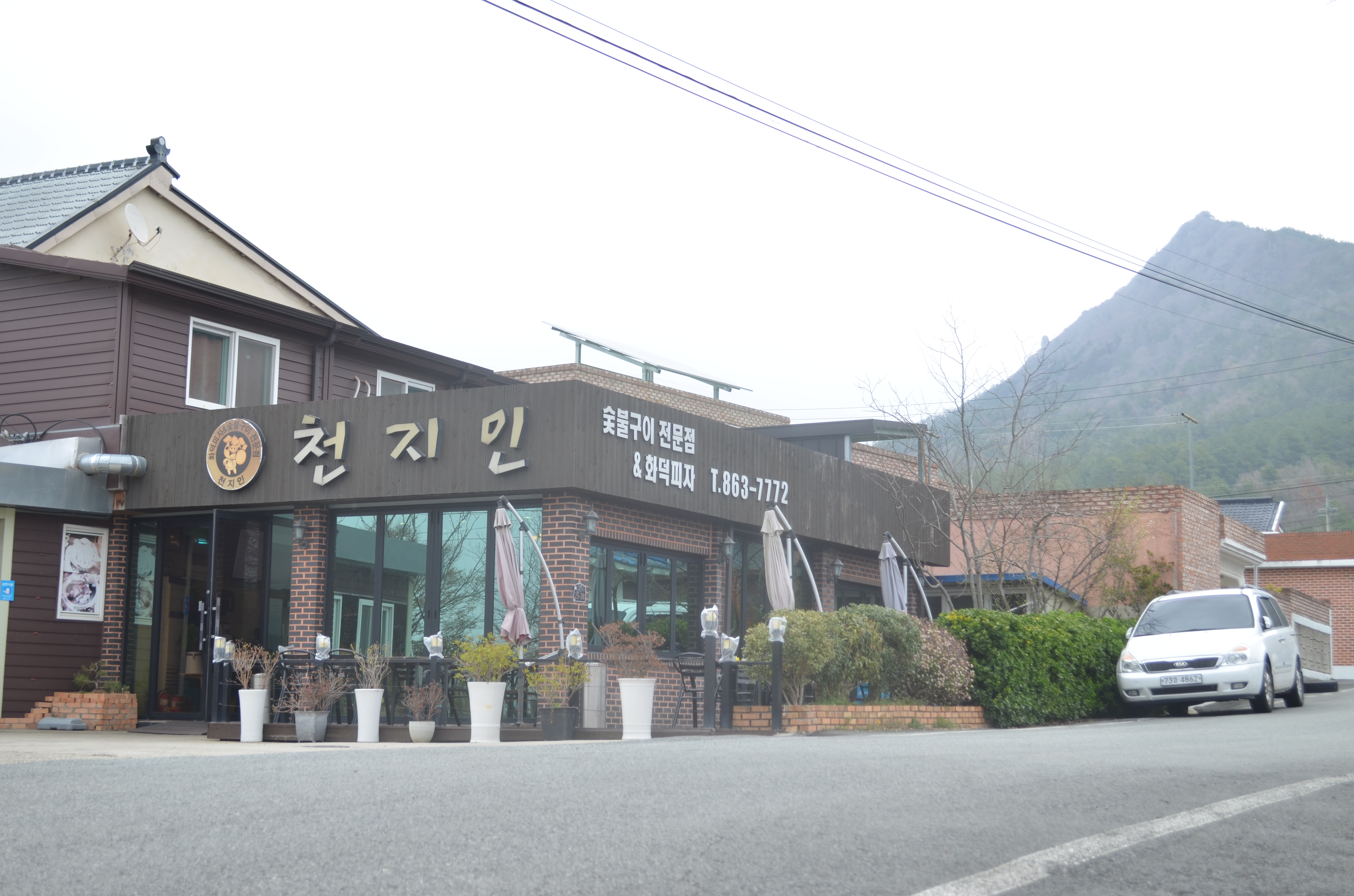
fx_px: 1914
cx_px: 677
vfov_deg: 26.4
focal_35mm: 51
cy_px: 448
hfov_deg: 39.0
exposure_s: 1/100
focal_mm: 34
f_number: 5
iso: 100
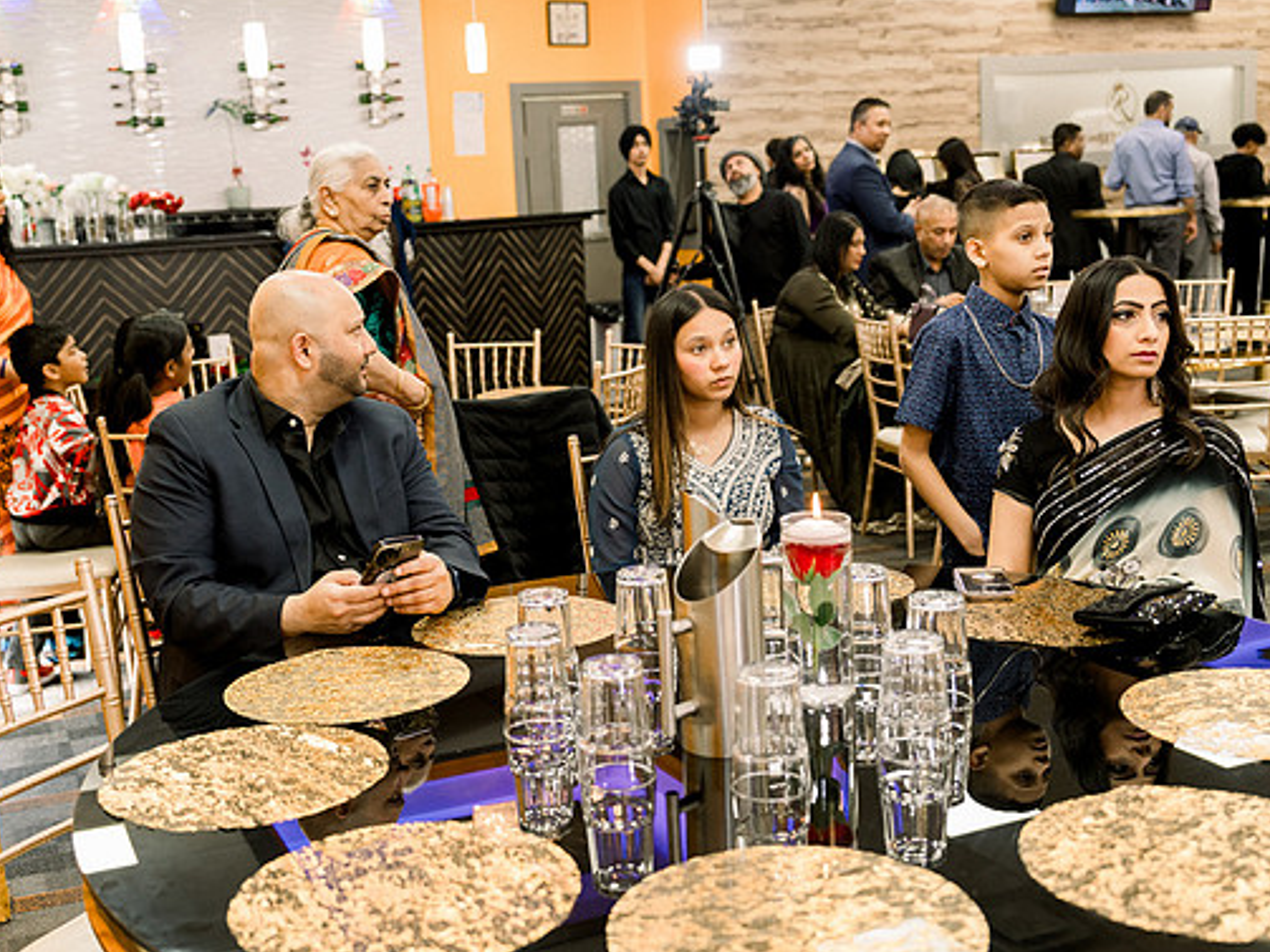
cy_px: 476
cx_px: 580
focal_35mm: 41
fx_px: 1504
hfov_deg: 45.7
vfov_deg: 35.1
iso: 1250
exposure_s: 1/160
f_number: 2.8
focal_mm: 34
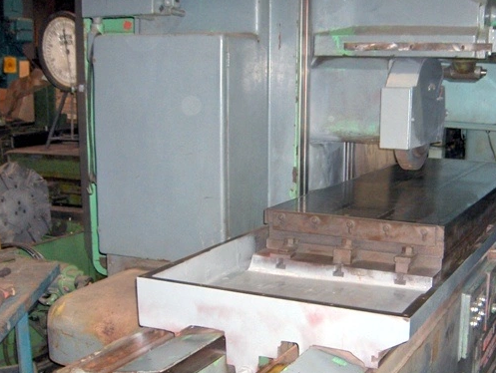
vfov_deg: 29.1
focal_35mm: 50
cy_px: 227
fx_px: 717
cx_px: 315
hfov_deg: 37.9
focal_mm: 8
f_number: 2.8
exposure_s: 1/60
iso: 100
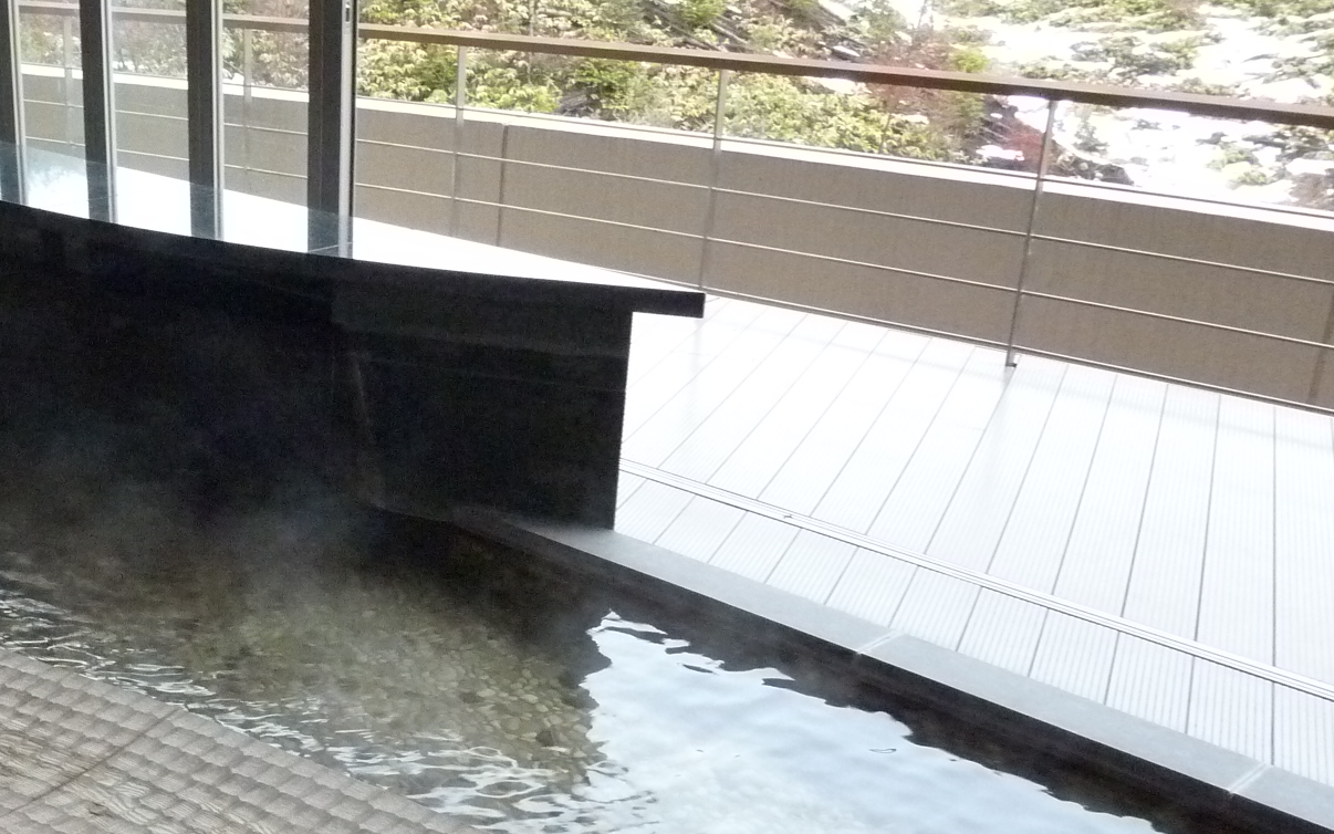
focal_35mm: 45
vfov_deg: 28.4
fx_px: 1636
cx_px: 202
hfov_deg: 41.7
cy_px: 570
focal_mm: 4.1
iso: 800
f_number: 3.3
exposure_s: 1/50
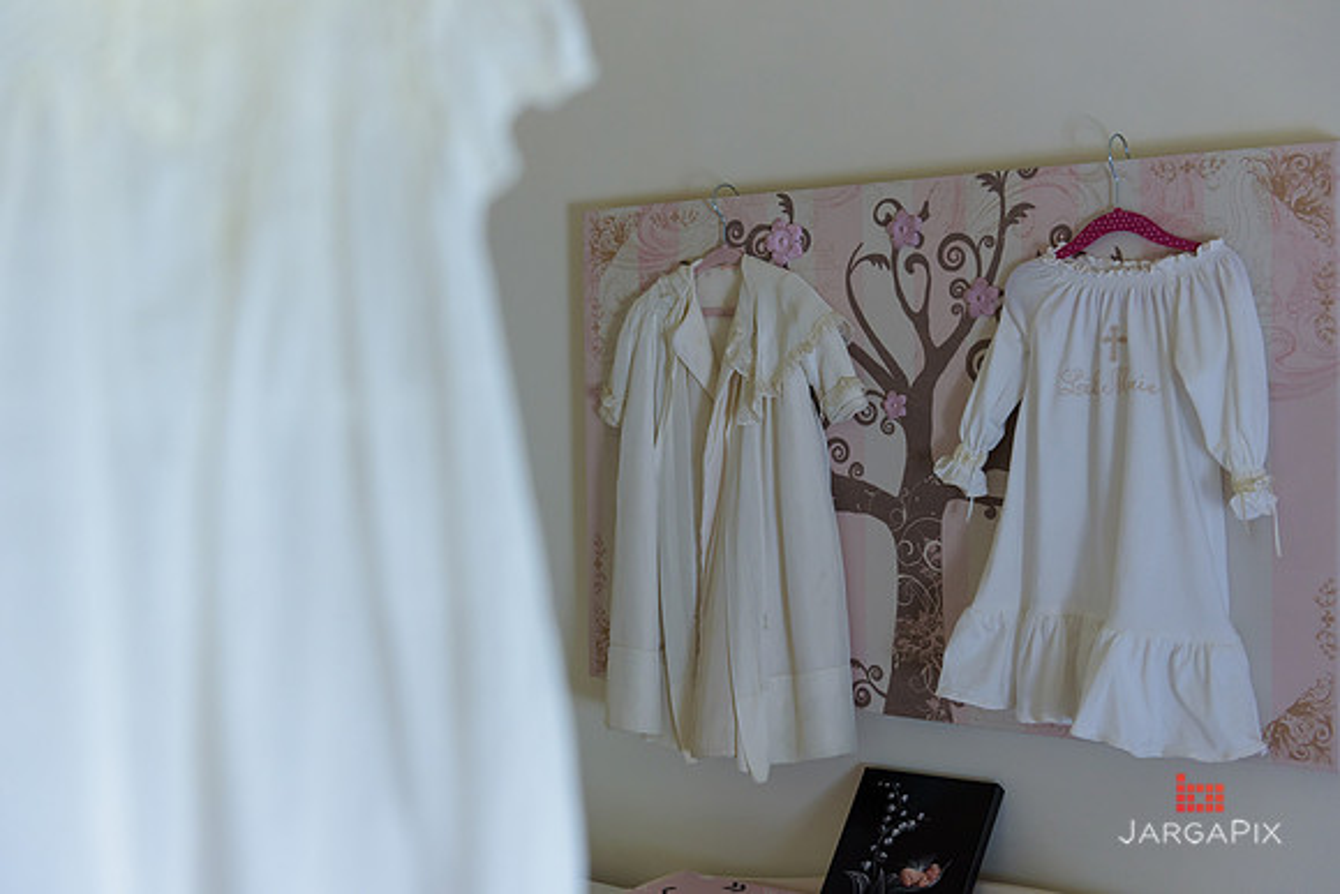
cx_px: 670
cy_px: 447
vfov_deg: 28.1
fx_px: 1787
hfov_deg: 41.1
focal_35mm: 48
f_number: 3.2
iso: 1000
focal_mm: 48
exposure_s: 1/200
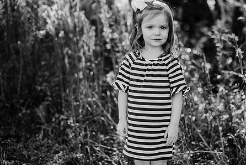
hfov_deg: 30.8
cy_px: 60
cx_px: 158
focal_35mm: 65
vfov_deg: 20.9
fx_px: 444
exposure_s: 1/1000
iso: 200
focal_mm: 50
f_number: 2
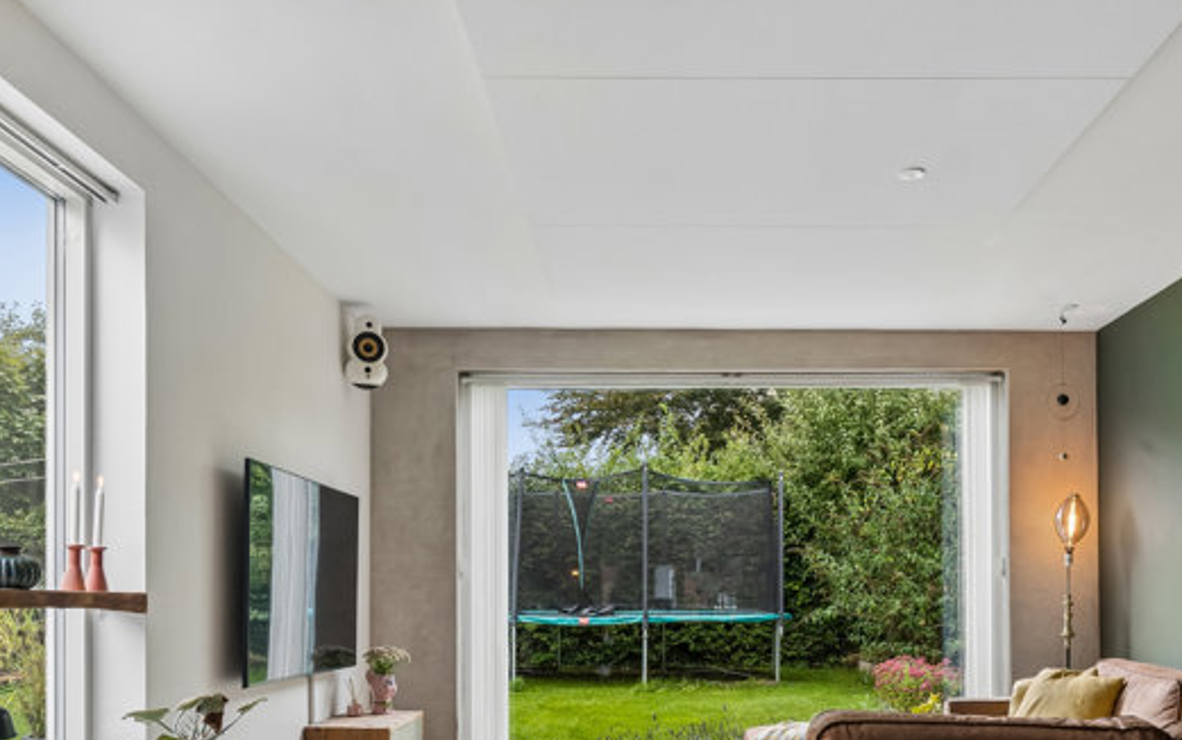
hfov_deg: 53.3
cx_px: 667
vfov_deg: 33.9
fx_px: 1173
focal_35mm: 36
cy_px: 596
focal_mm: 15.5
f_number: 8
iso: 200
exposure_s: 1/5
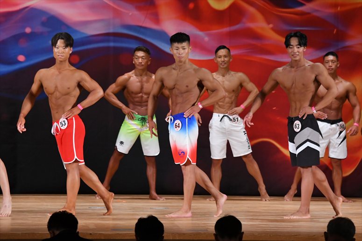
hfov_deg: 9.5
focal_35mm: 217
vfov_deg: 6.3
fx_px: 2181
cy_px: 120
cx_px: 181
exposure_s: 1/400
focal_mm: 145
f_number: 5.6
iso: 3200
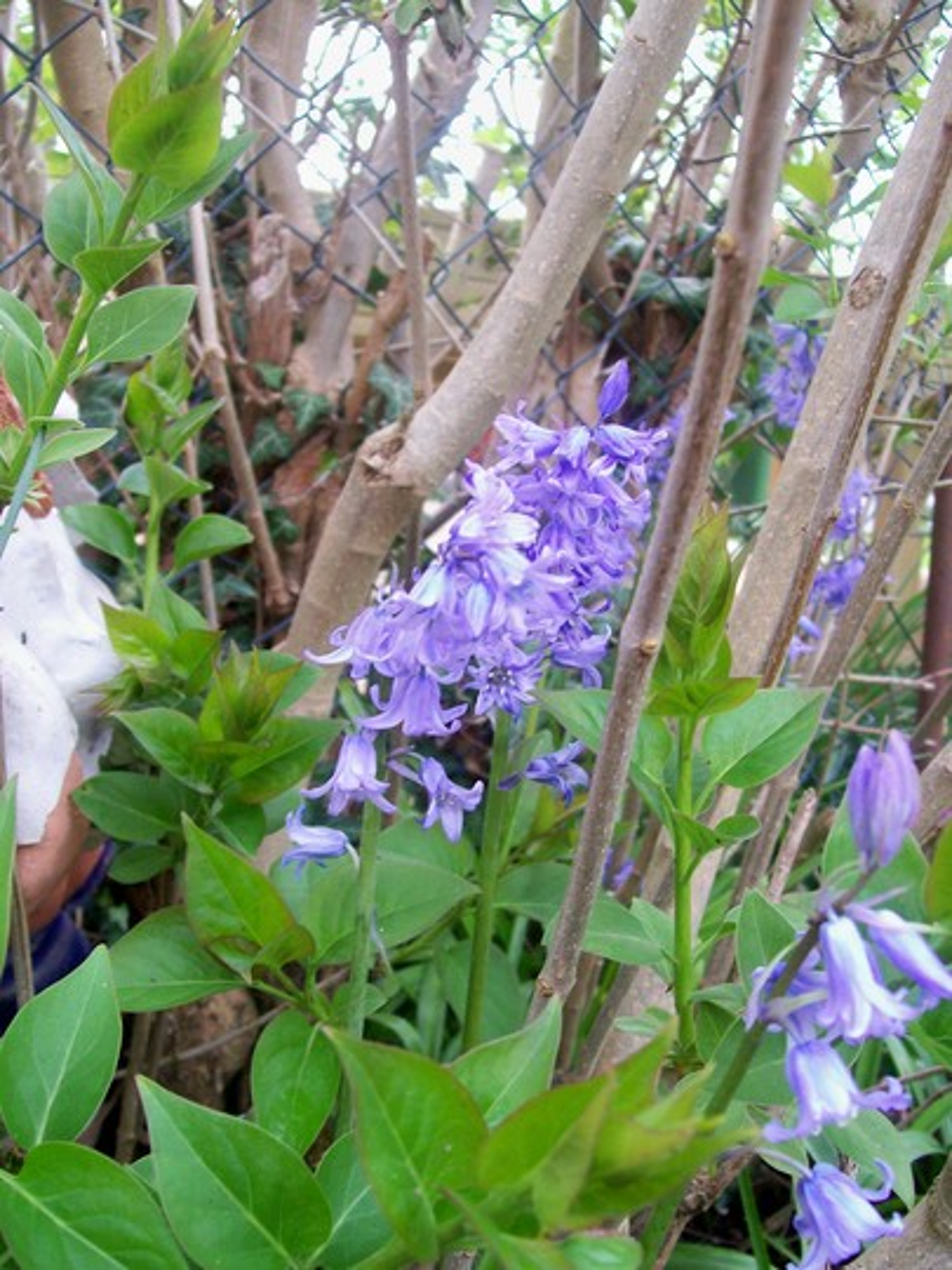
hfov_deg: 39.7
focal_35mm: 36
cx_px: 476
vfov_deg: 51.4
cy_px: 635
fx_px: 1320
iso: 117
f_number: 2.7
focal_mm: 6
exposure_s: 1/32
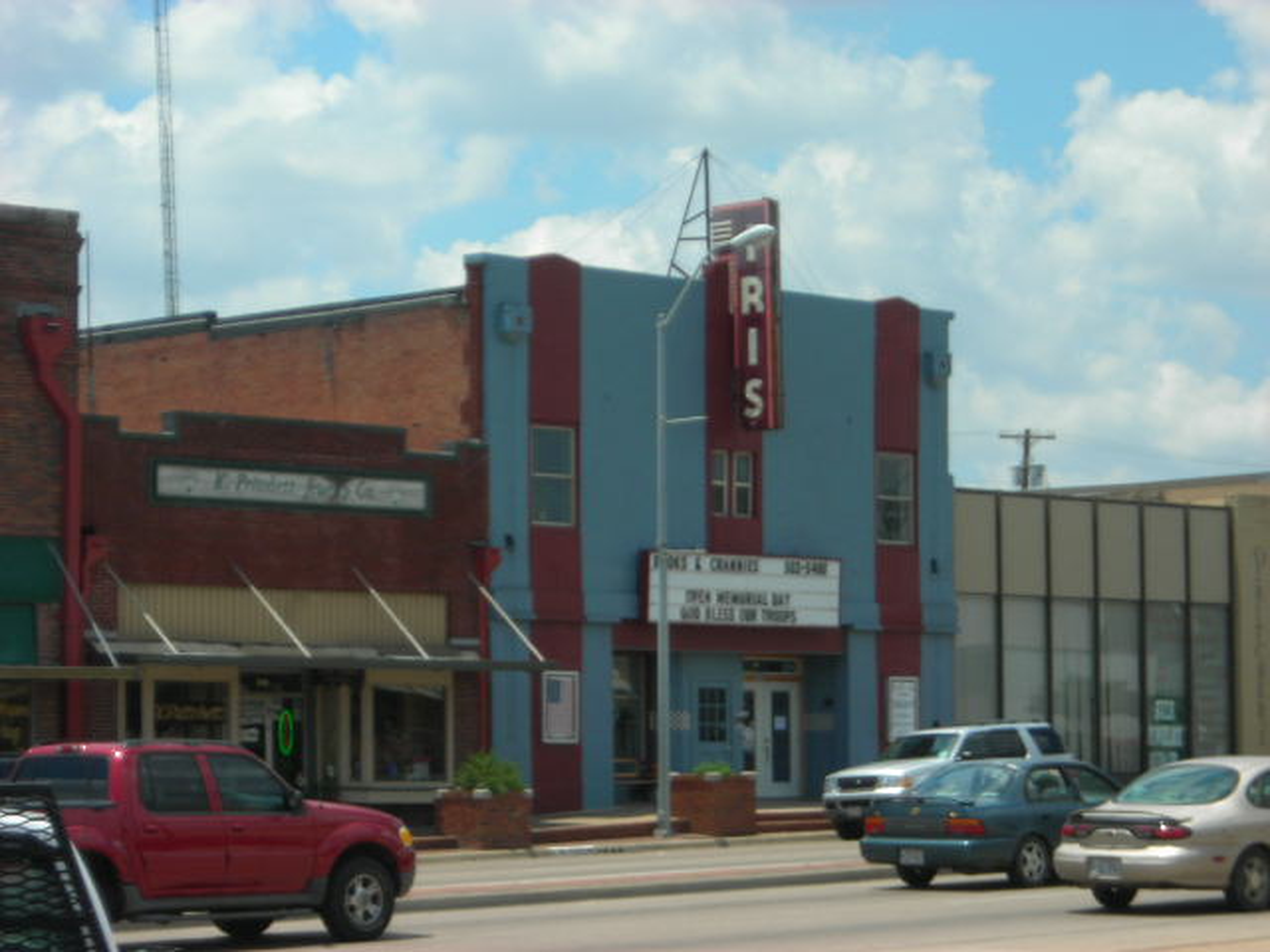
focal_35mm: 116
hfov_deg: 17.0
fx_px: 4256
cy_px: 476
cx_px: 635
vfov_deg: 12.8
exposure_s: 1/308
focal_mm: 19.2
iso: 50
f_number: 5.3
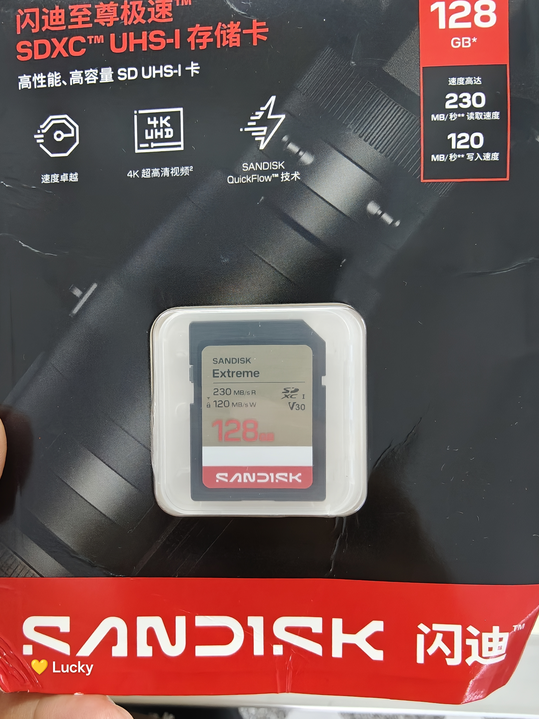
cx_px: 270
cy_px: 360
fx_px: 478
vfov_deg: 73.9
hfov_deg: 58.9
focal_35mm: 23
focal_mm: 2.3
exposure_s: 1/100
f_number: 2
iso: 3200
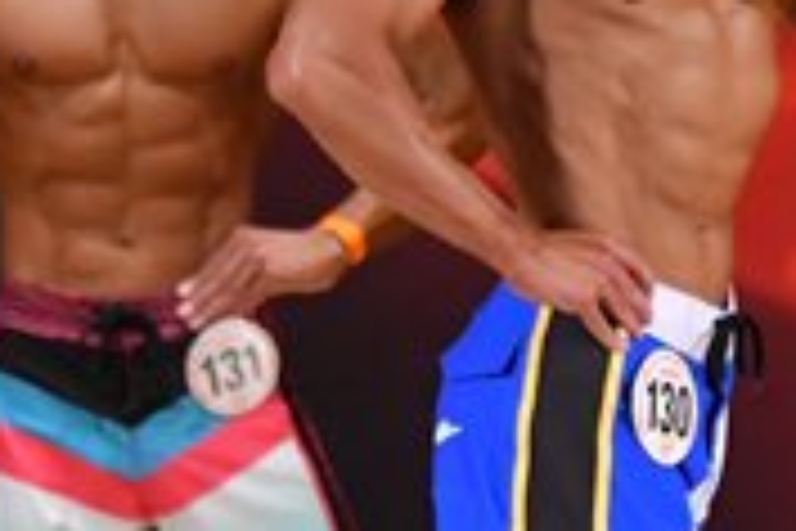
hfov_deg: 2.0
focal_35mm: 1050
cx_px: 1037
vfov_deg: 1.3
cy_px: 346
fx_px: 23215
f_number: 5.6
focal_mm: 160
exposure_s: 1/400
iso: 3200
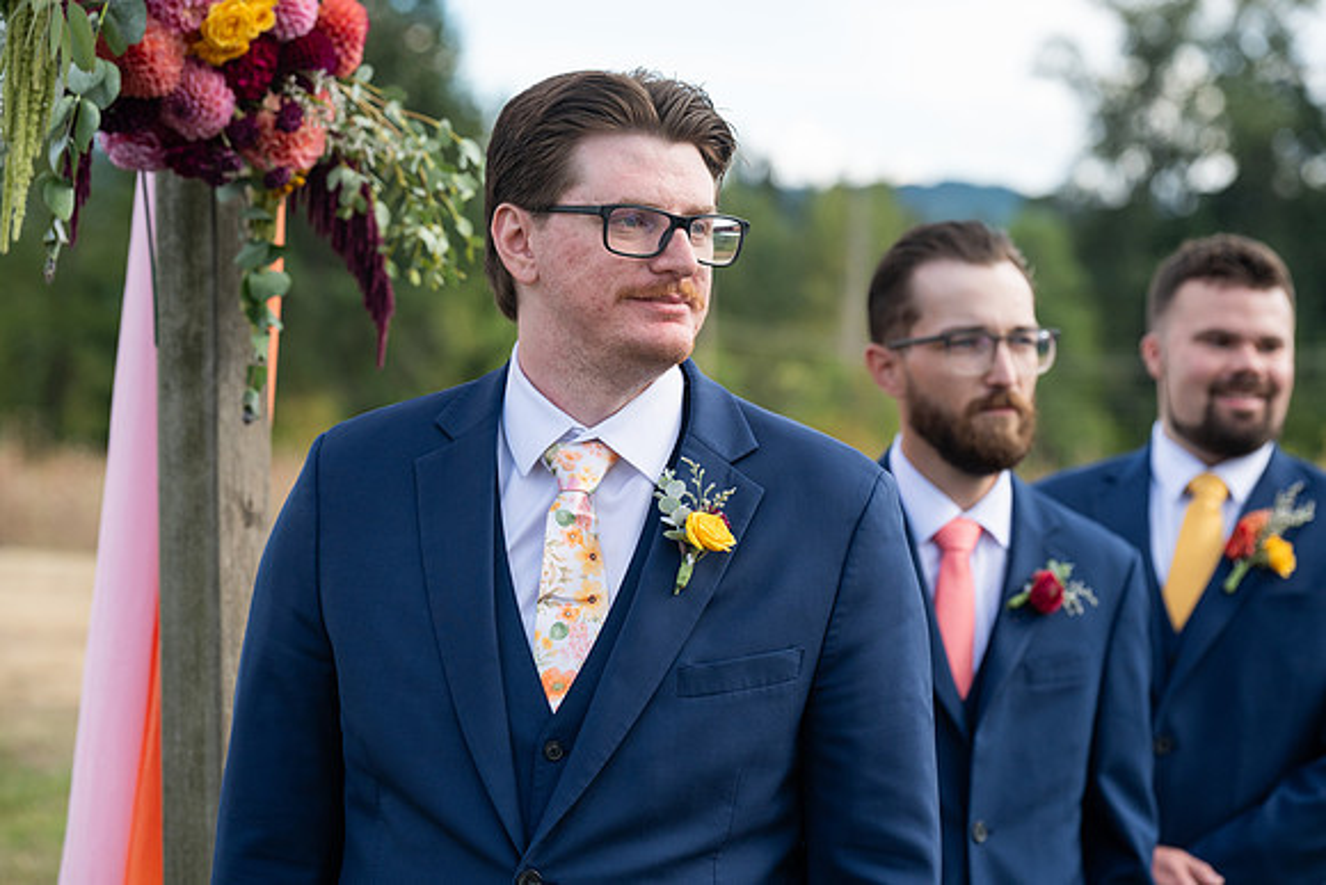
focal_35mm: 103
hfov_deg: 19.8
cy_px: 442
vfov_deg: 13.3
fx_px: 3795
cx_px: 663
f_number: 4.5
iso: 400
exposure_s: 1/1000
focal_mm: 103
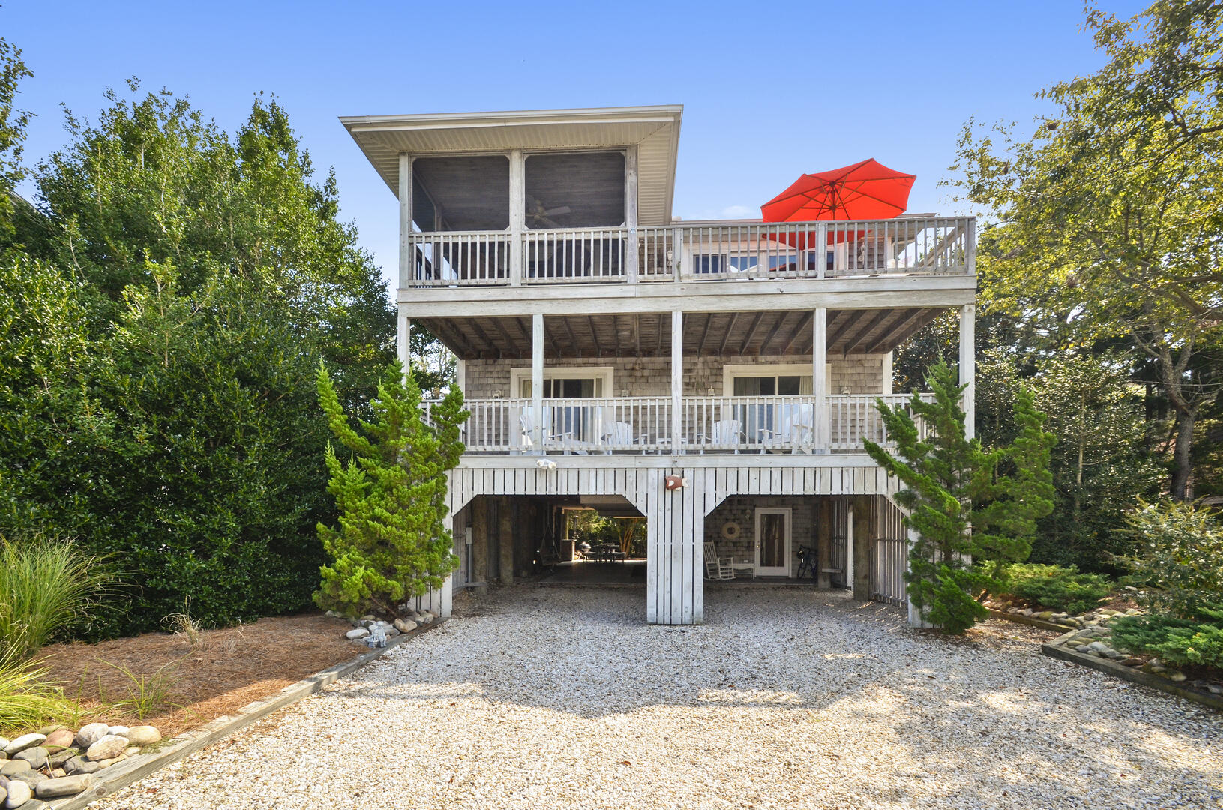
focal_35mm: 15
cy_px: 405
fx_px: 508
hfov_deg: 100.5
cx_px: 612
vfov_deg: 77.1
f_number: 10
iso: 400
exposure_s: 1/250
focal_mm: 10
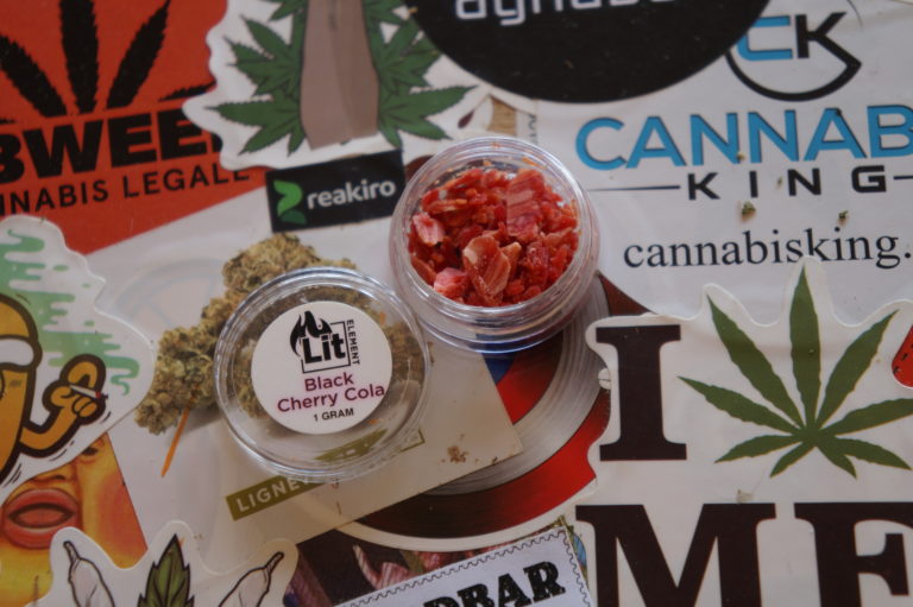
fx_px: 1863
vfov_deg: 18.5
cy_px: 304
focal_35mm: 74
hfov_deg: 27.5
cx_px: 456
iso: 125
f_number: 5
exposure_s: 1/160
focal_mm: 49
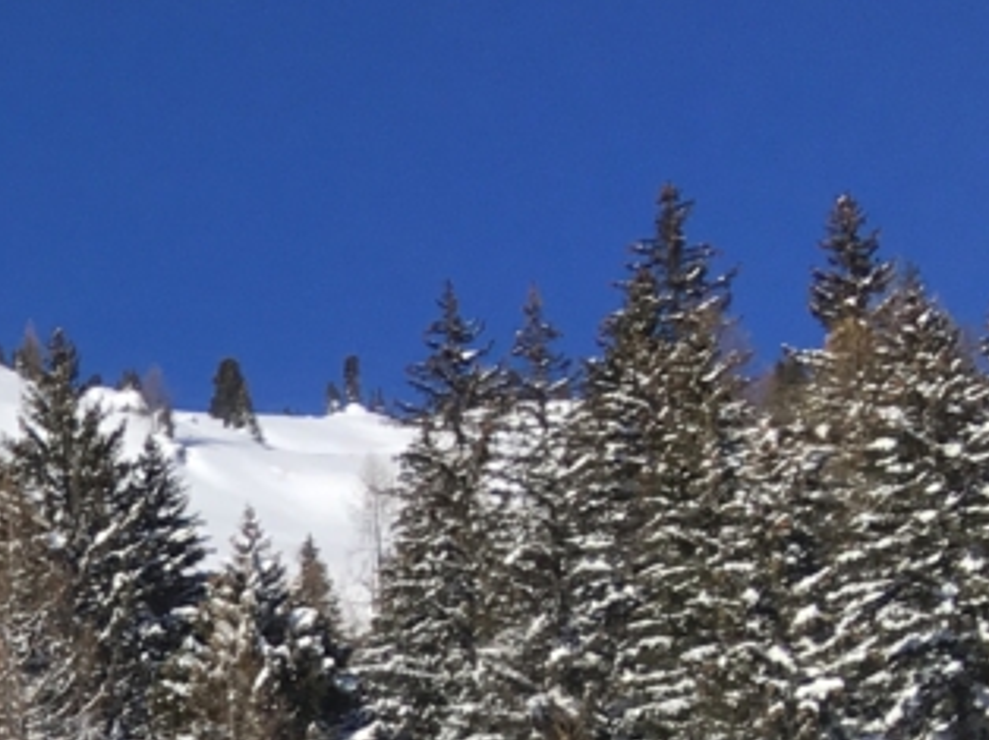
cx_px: -1046
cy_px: 1515
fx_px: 3797
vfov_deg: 10.2
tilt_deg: +10.4
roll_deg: -0.1
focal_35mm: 133
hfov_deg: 12.8
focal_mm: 4.15
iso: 25
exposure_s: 1/2481
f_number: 2.2
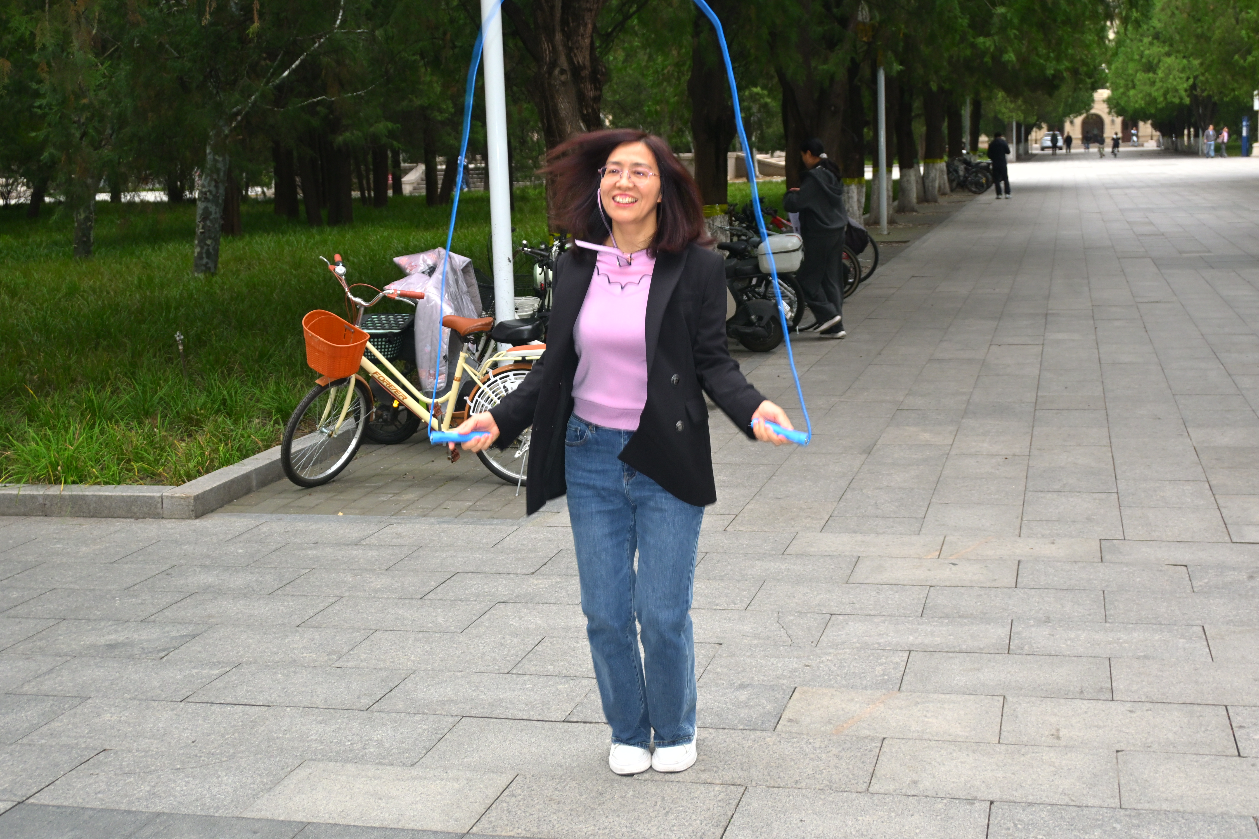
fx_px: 1600
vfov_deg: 29.4
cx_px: 630
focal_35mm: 46
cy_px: 420
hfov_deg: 43.0
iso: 450
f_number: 4.8
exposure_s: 1/200
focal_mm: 30.5
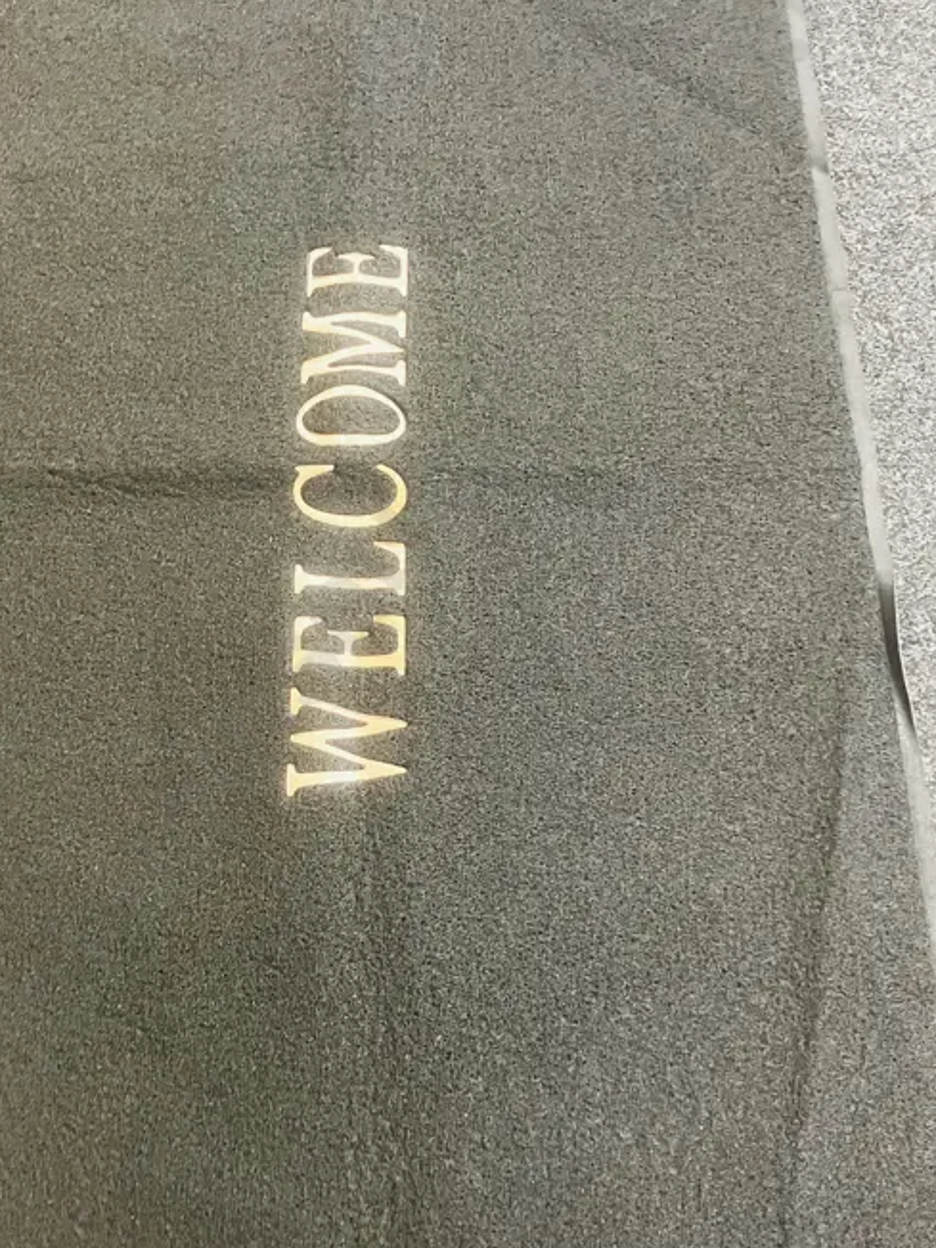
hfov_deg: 32.5
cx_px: 287
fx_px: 1586
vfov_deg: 42.9
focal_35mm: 44
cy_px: 689
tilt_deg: -64.6
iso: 500
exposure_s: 1/25
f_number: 1.8
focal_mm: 3.99
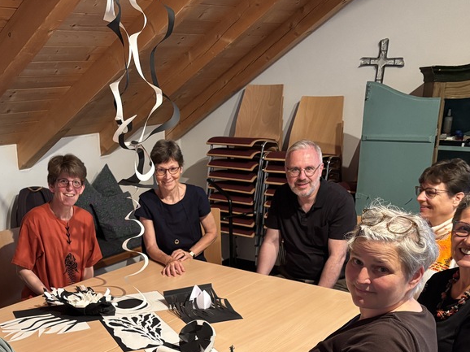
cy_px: 283
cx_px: 141
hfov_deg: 41.3
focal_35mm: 45
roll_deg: +1.2
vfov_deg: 31.3
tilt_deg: -19.2
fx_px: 611
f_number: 1.6
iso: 400
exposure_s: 1/33
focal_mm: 5.96
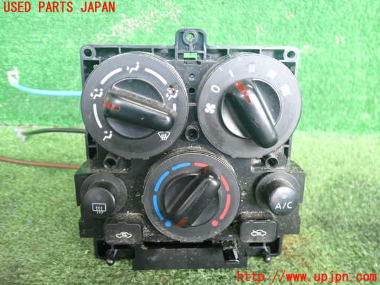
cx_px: 190
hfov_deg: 60.0
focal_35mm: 30
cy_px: 142
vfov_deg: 46.8
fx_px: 329
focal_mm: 5.4
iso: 320
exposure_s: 1/30
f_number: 2.3
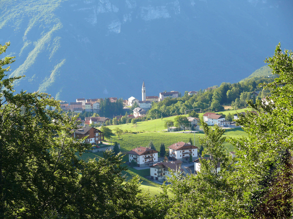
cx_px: 146
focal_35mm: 136
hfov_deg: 14.5
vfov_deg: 10.9
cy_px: 110
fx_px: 1151
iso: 100
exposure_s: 1/200
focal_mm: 28.8
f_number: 4
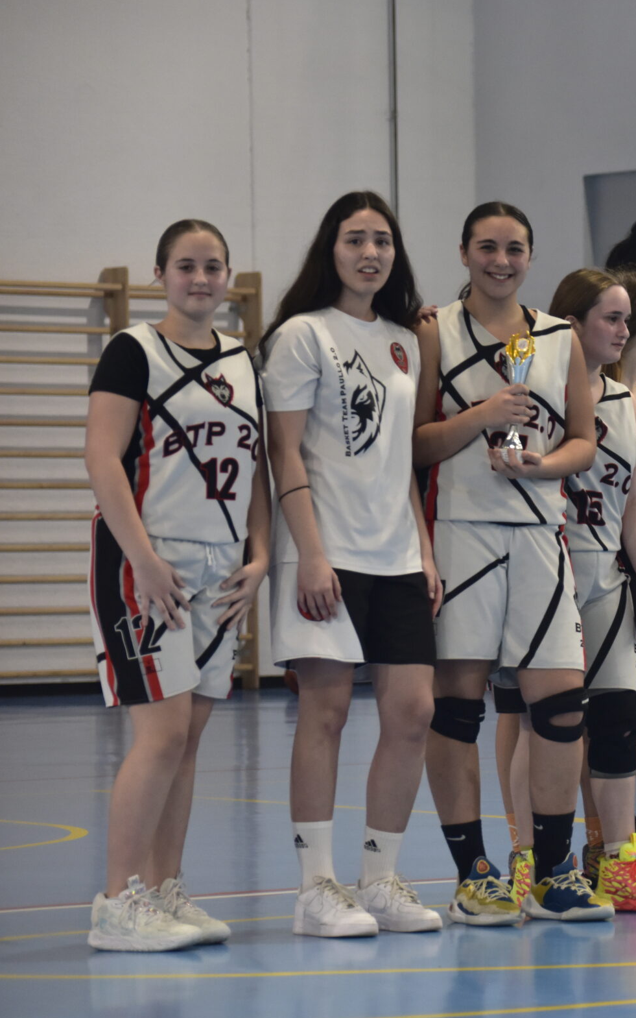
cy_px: 480
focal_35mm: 183
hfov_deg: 7.1
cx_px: 795
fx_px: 5074
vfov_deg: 11.4
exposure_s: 1/160
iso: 2000
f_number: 4.5
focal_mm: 110
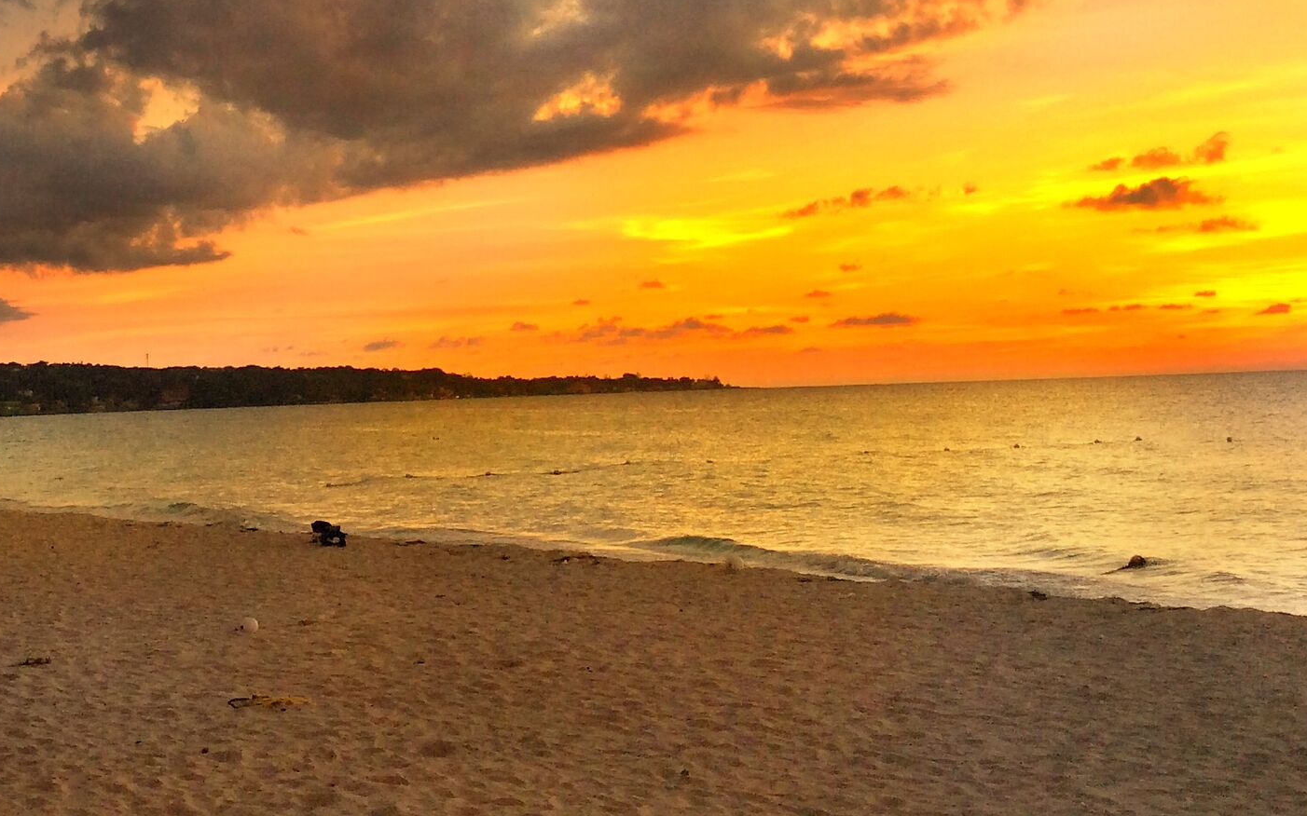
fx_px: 2066
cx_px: 346
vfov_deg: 22.0
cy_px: 147
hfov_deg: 34.5
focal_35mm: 58
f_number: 2.4
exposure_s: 1/136
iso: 32
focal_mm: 3.3
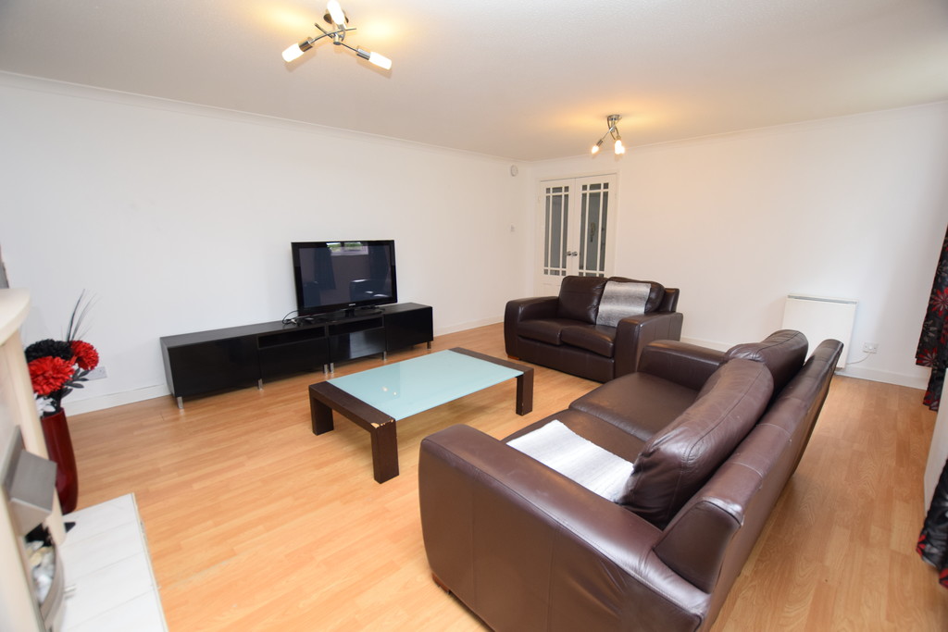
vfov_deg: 77.3
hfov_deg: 100.4
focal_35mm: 15
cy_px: 316
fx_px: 395
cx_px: 474
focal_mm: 10
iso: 800
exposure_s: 1/80
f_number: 4.5
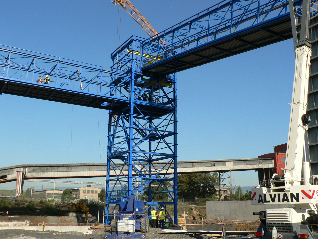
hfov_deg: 51.4
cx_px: 159
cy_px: 120
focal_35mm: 36
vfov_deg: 39.7
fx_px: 331
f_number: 4.5
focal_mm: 6
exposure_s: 1/400
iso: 80
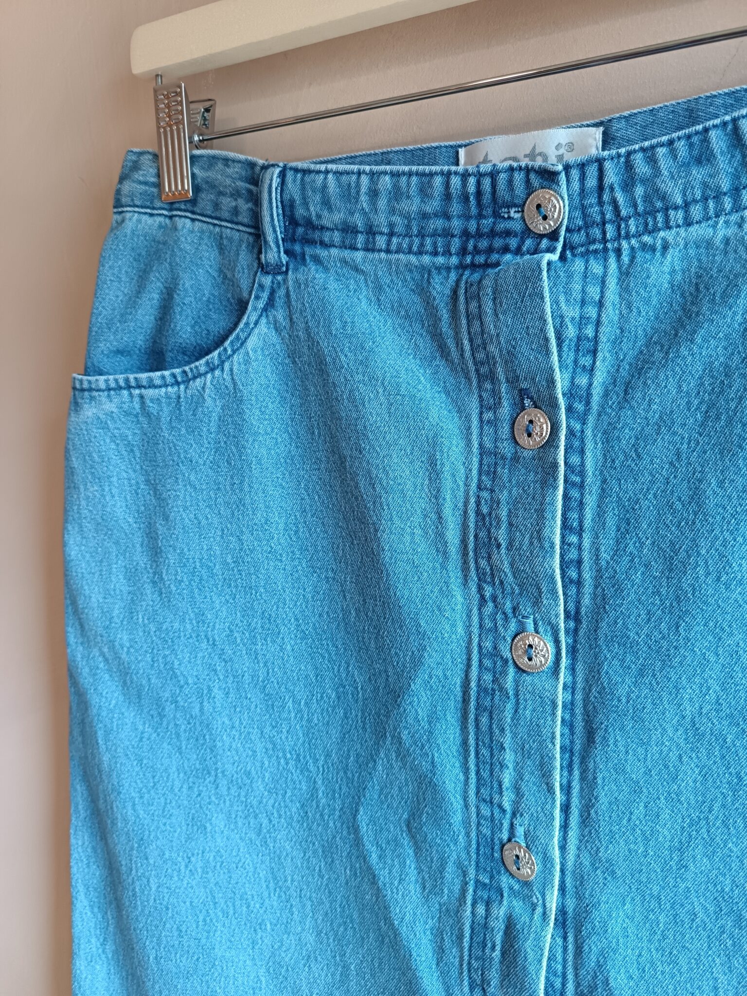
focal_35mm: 24
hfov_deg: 56.8
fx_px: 691
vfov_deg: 71.6
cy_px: 498
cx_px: 374
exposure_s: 1/24
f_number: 1.75
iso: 1030
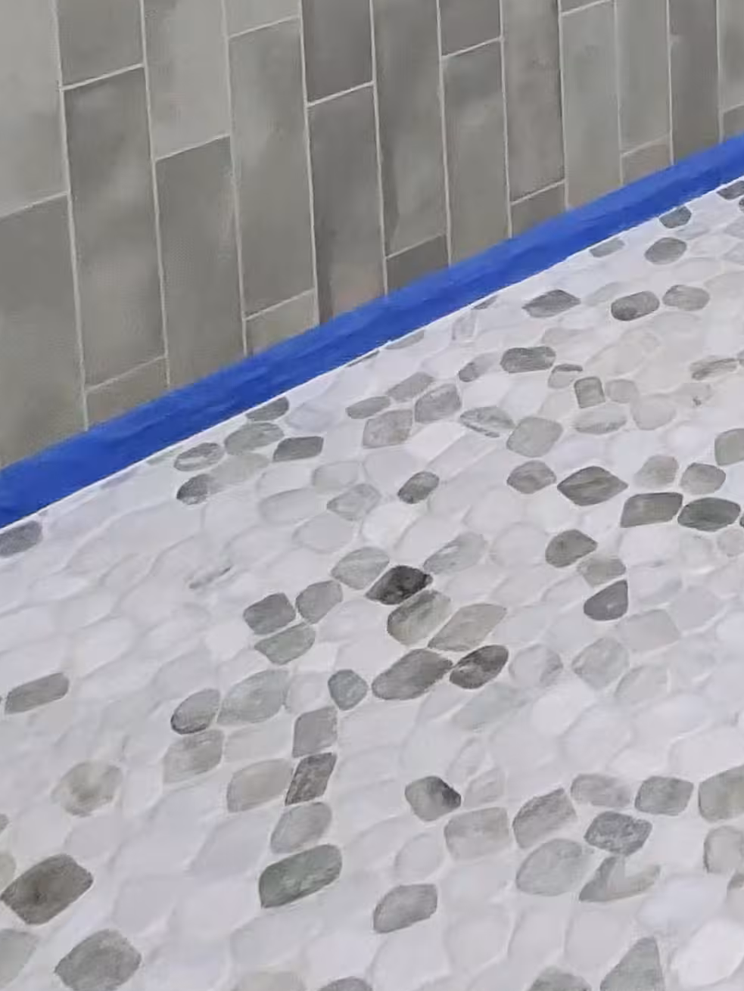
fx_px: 1146
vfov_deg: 29.7
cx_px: 1048
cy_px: -464
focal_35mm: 40
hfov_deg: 27.6
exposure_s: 1/59.9
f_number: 2.2
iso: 837
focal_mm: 2.24
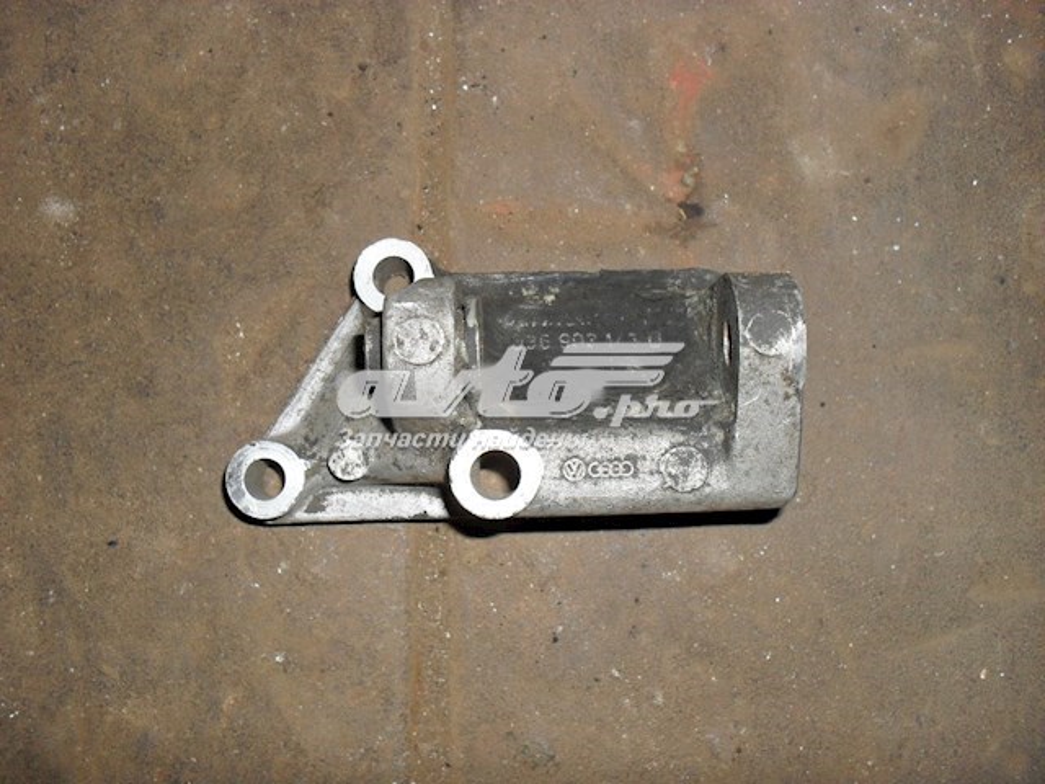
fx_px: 1057
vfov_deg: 40.7
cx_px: 522
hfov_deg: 52.6
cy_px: 392
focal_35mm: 35
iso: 200
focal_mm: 6.3
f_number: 3.2
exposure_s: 1/45
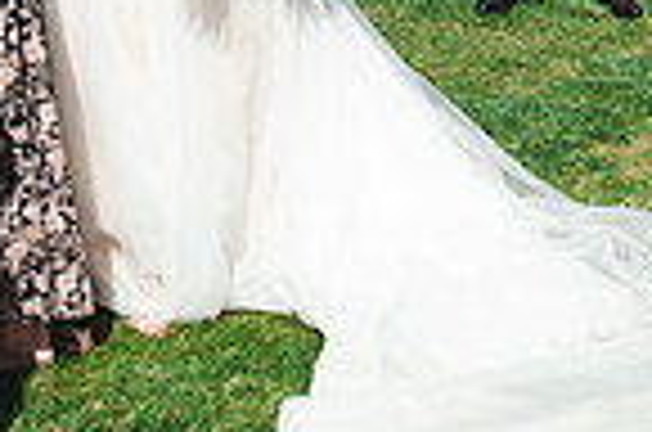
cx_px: 612
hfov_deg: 19.3
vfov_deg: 12.1
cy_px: -342
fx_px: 1879
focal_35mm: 104
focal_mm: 26
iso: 250
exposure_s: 1/2500
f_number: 4.5
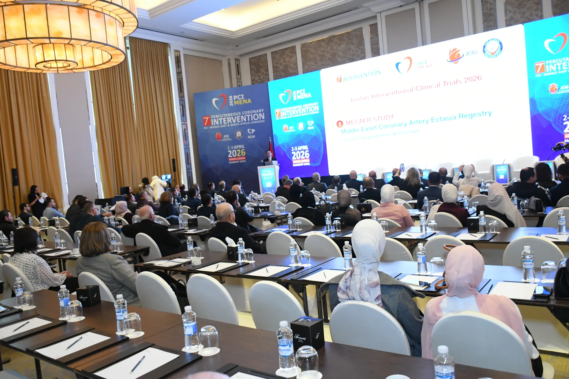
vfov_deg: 43.6
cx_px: 284
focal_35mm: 30
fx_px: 474
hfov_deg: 61.9
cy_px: 190
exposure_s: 1/100
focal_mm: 20
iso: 2500
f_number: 3.5
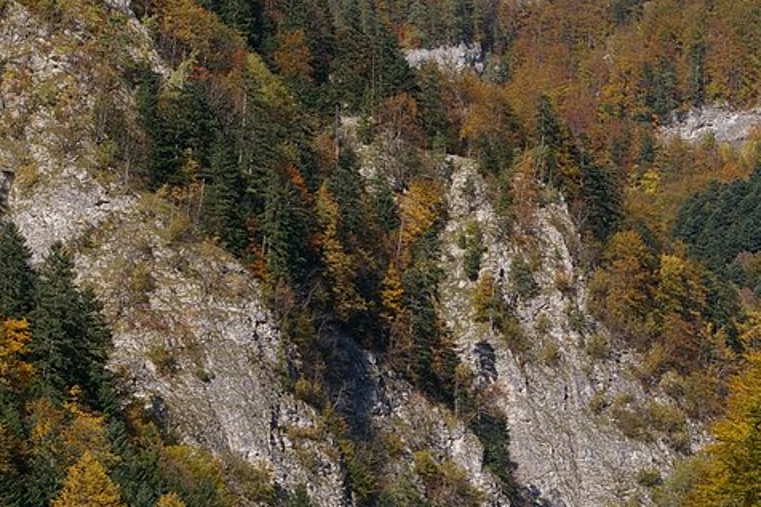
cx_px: 441
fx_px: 3065
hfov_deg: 14.1
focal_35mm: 145
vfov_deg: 9.4
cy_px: 345
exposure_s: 1/180
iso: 200
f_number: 6.7
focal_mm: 45
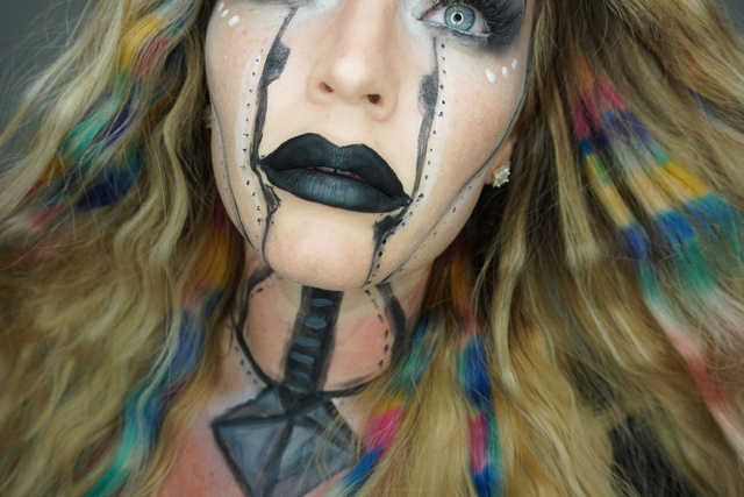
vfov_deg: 43.6
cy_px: 248
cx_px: 372
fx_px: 620
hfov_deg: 61.9
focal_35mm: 30
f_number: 5
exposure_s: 1/80
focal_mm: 20
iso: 100
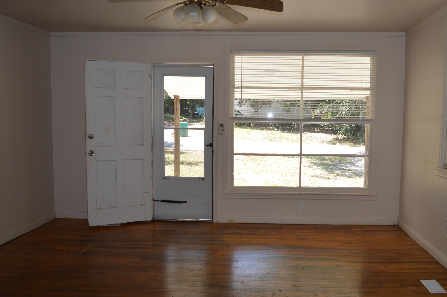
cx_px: 257
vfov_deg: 39.9
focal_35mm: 33
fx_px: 409
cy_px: 159
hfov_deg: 57.0
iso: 100
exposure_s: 1/160
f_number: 4
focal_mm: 18
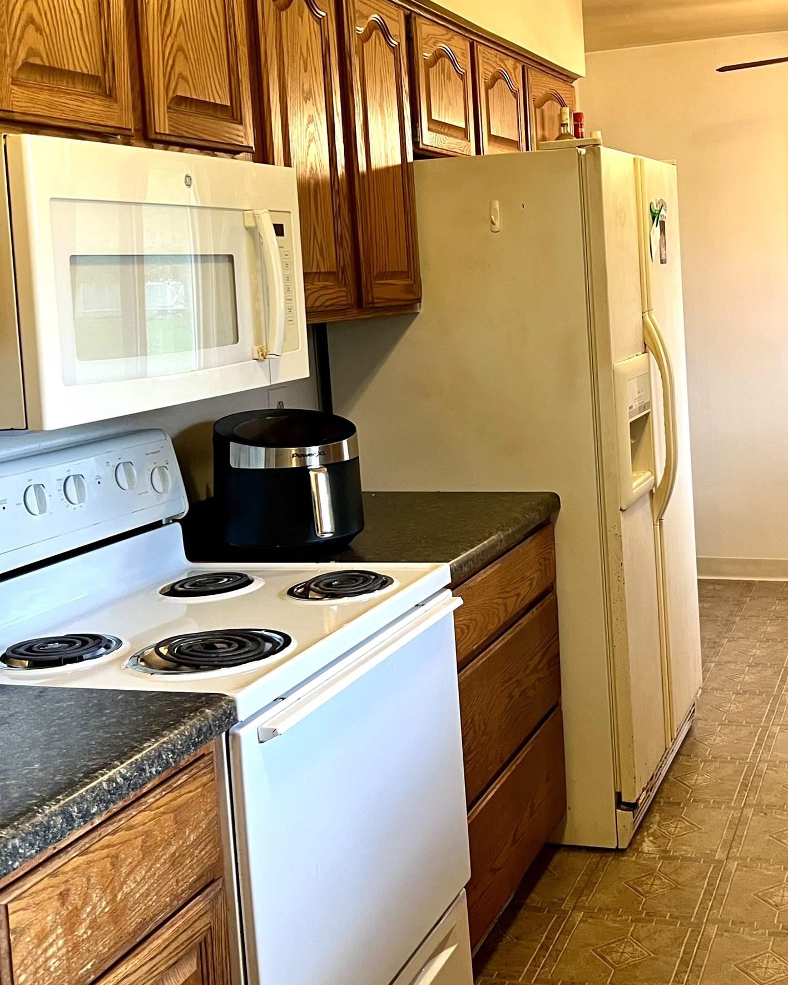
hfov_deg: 33.6
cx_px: 569
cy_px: 383
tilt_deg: -4.7
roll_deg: +3.5
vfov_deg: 41.8
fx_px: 1283
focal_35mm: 44
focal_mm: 5.7
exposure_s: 1/60
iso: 100
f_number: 1.5
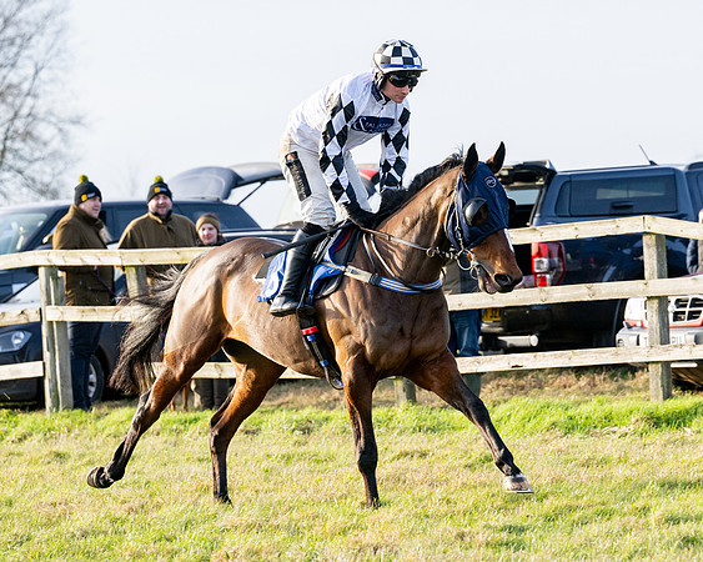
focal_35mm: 225
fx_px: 4678
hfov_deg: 8.6
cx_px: 470
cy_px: 284
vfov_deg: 6.9
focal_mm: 145
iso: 400
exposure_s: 1/1000
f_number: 5
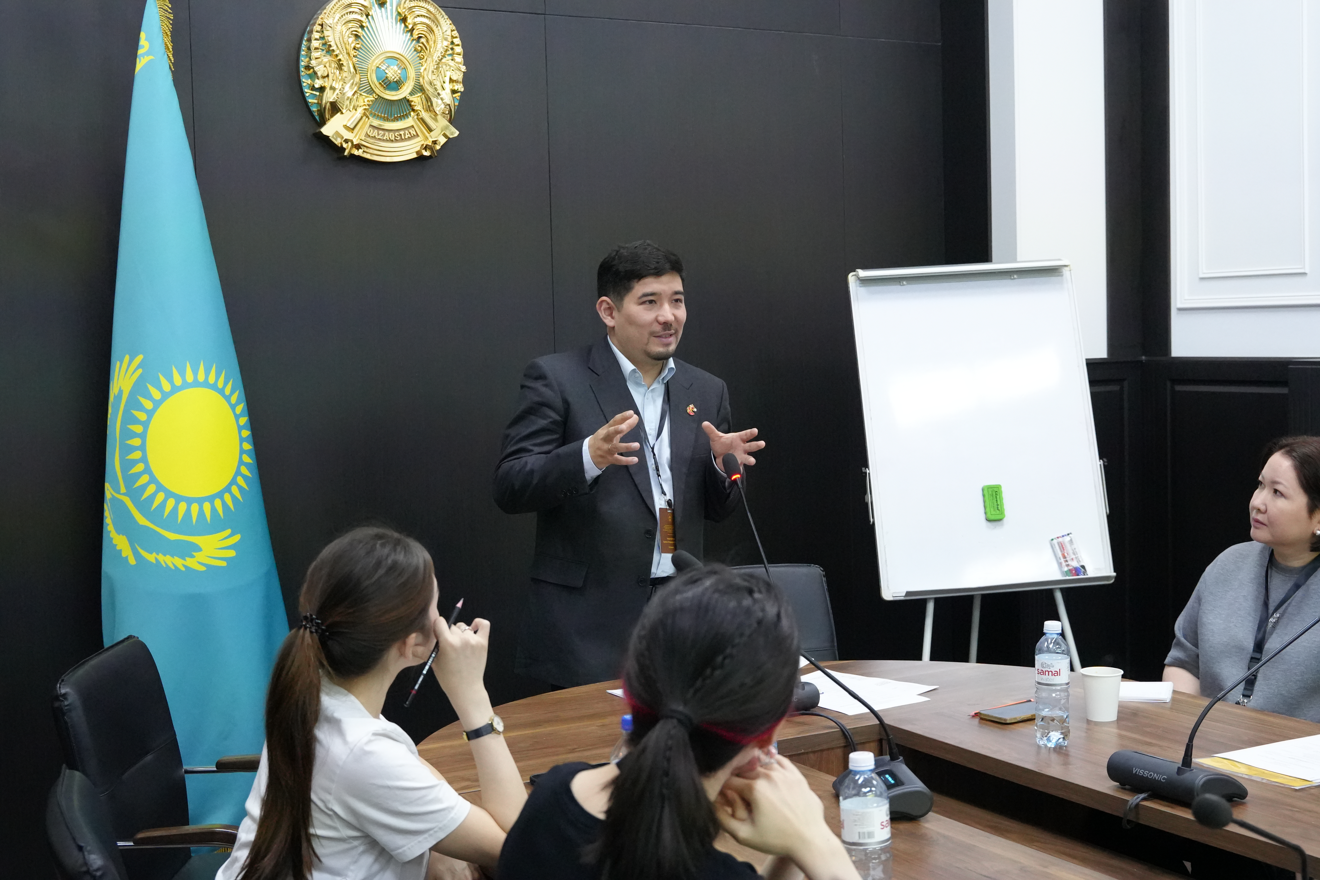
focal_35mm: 45
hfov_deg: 44.0
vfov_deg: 30.2
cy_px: 440
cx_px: 660
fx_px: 1633
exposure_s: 1/160
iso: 5000
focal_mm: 29.7
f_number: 4
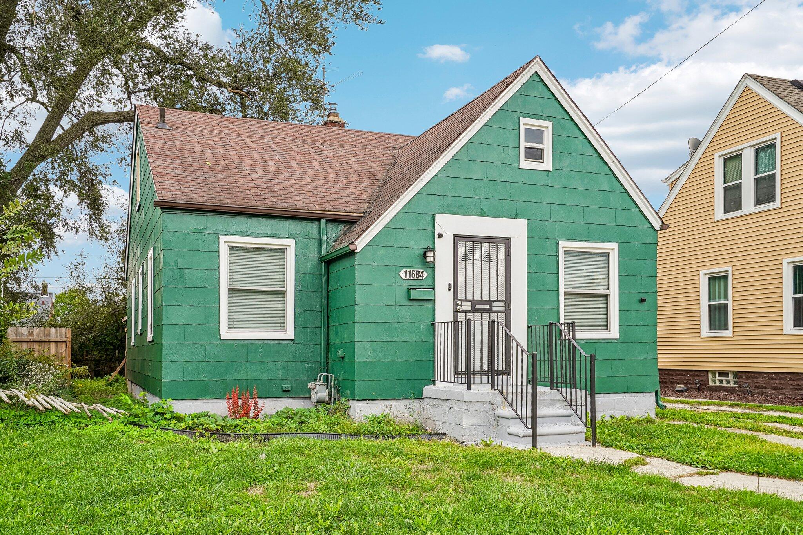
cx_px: 402
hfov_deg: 58.7
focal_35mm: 32
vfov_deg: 41.1
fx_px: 714
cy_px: 268
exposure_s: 1/200
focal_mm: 32
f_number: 8
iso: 250
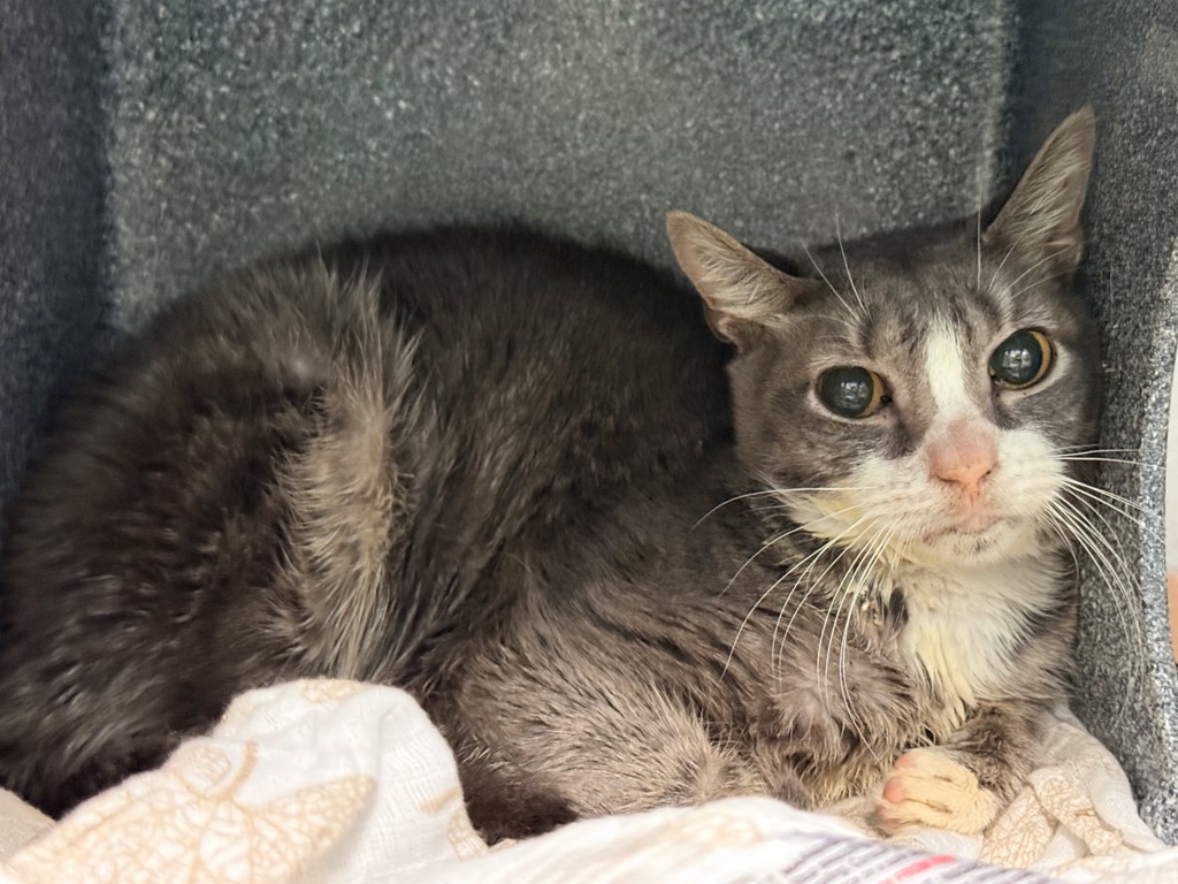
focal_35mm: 48
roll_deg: -0.2
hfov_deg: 39.7
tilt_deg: -6.8
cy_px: 442
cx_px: 589
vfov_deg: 30.3
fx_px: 1633
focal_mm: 6.76
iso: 640
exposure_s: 1/20
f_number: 1.78
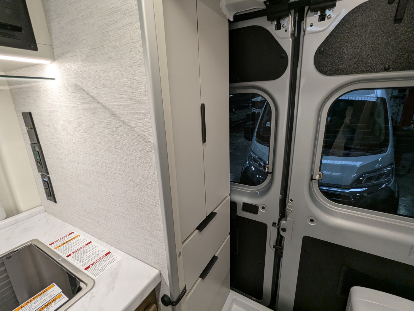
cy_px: 156
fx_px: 192
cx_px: 207
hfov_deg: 94.4
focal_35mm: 16
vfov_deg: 78.2
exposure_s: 1/109
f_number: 2.2
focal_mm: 2.35
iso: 179
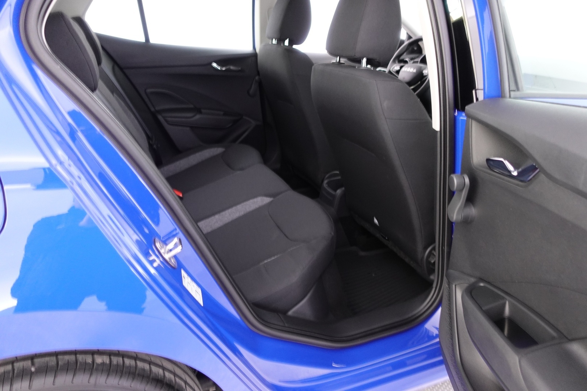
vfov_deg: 53.1
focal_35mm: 24
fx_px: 391
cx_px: 294
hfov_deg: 73.7
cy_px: 196
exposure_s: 1/13
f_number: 1.8
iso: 800
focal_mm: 9.4
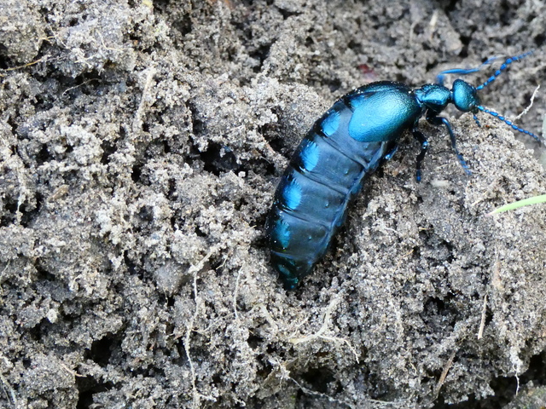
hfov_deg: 11.0
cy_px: 149
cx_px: 238
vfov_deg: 8.2
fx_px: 2839
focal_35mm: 180
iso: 800
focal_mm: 24.2
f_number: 5.3
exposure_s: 1/60
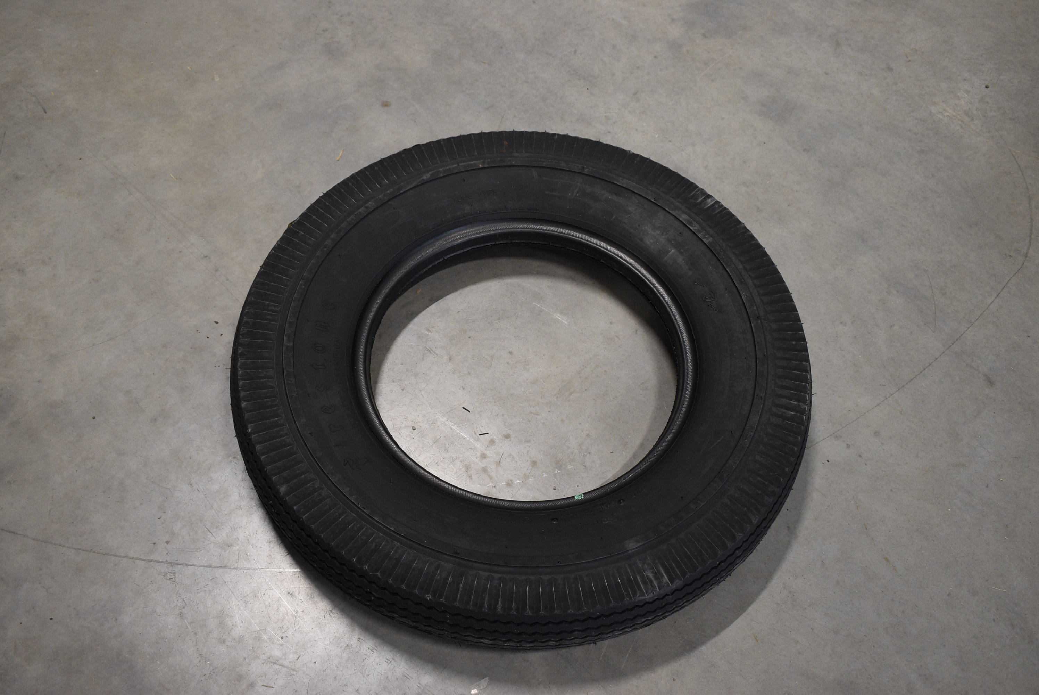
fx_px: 996
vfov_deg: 38.4
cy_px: 348
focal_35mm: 34
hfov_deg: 55.1
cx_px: 520
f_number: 4.5
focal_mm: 23
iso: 1250
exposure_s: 1/80
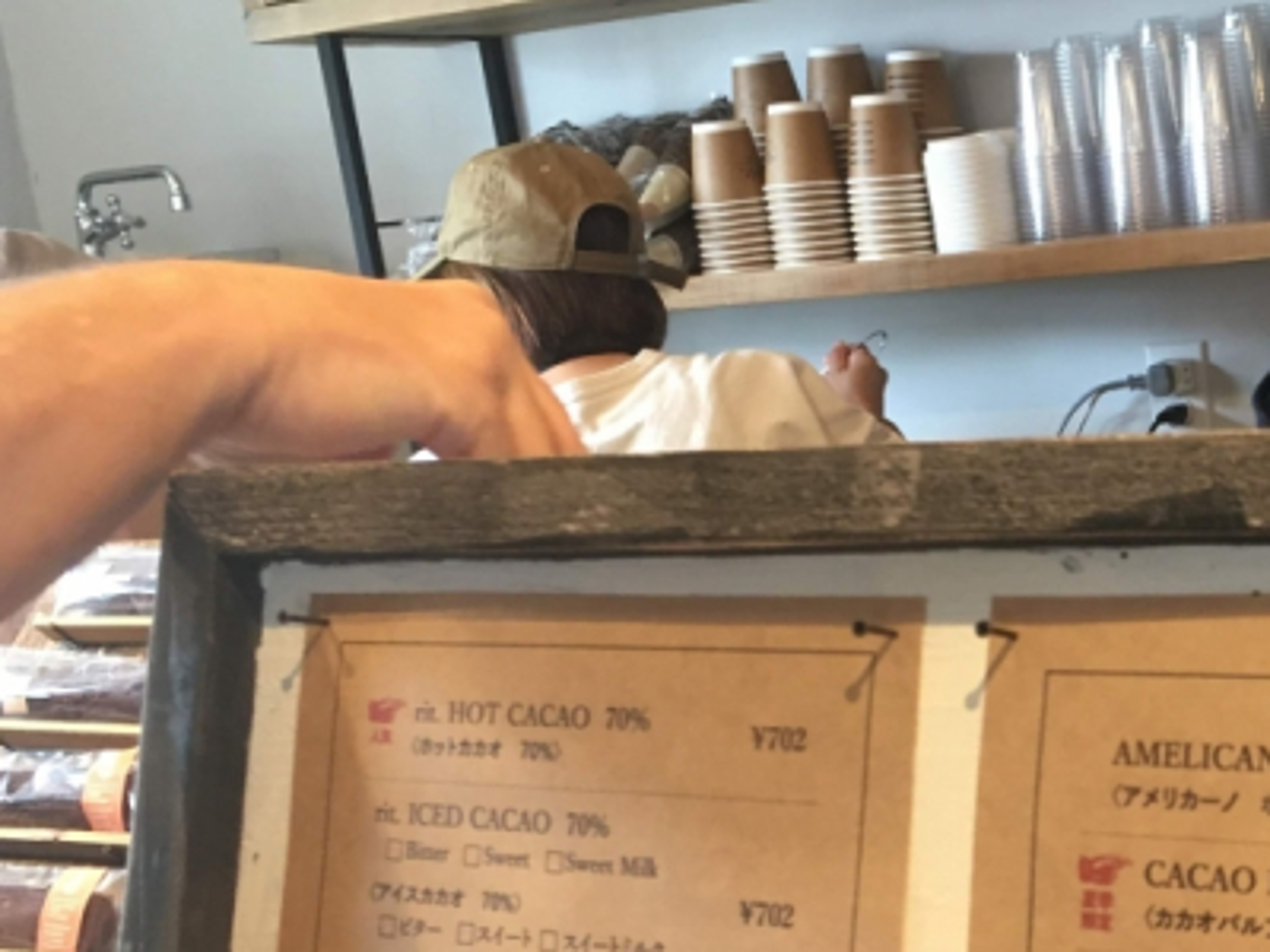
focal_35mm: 58
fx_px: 2128
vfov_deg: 25.0
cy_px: 679
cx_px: 1191
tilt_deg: -10.0
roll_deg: +7.0
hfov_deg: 31.4
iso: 100
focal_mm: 4.15
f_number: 2.2
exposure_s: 1/30
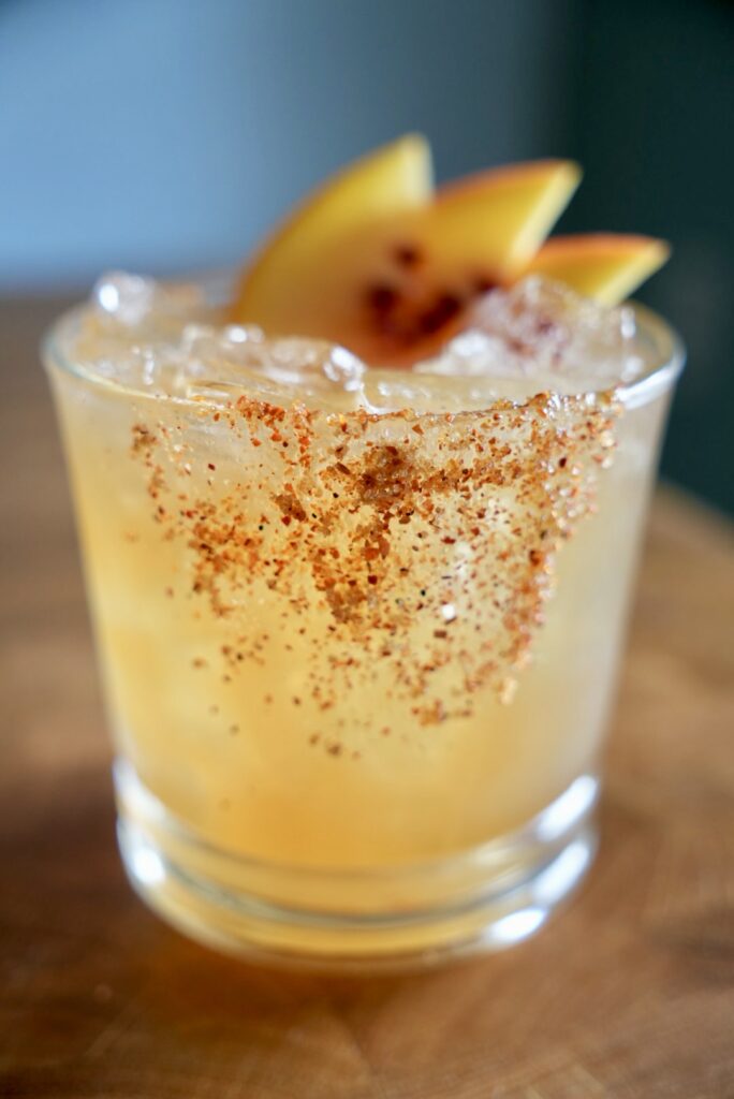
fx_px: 1370
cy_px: 550
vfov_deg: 43.7
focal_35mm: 45
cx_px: 367
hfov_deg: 30.0
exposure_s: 1/100
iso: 640
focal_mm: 29.9
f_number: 2.8
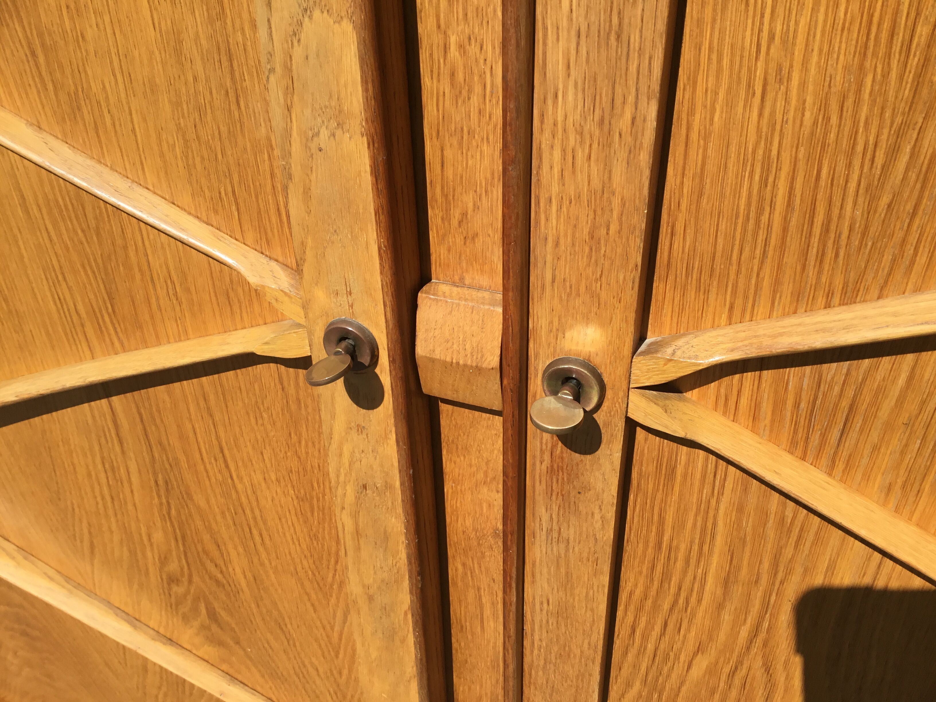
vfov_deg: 45.4
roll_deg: +0.3
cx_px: 468
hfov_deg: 58.4
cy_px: 351
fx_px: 838
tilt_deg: -34.5
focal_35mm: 31
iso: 25
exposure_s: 1/1131
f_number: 2.4
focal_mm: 3.3
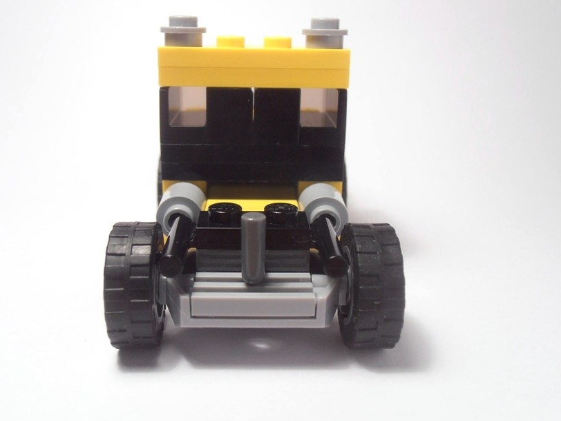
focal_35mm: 41
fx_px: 664
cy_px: 188
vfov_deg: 35.1
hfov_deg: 45.7
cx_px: 254
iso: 80
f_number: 3.9
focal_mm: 6.61
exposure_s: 1/40
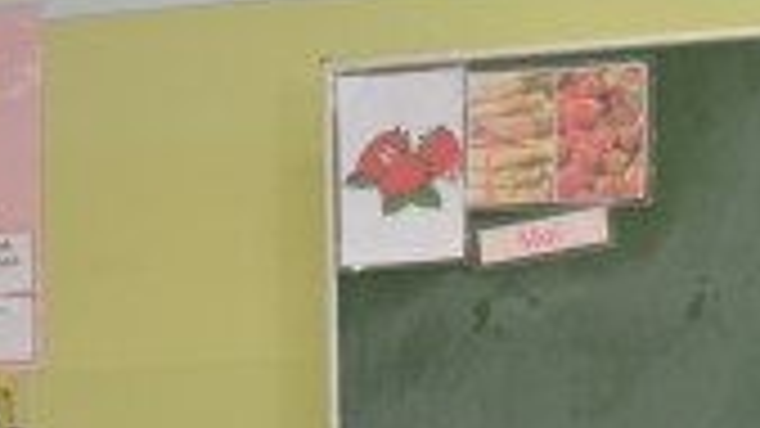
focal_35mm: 140
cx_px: 576
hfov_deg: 15.3
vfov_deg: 8.2
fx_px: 2818
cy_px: 879
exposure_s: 1/80
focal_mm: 25
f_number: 4.5
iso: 400
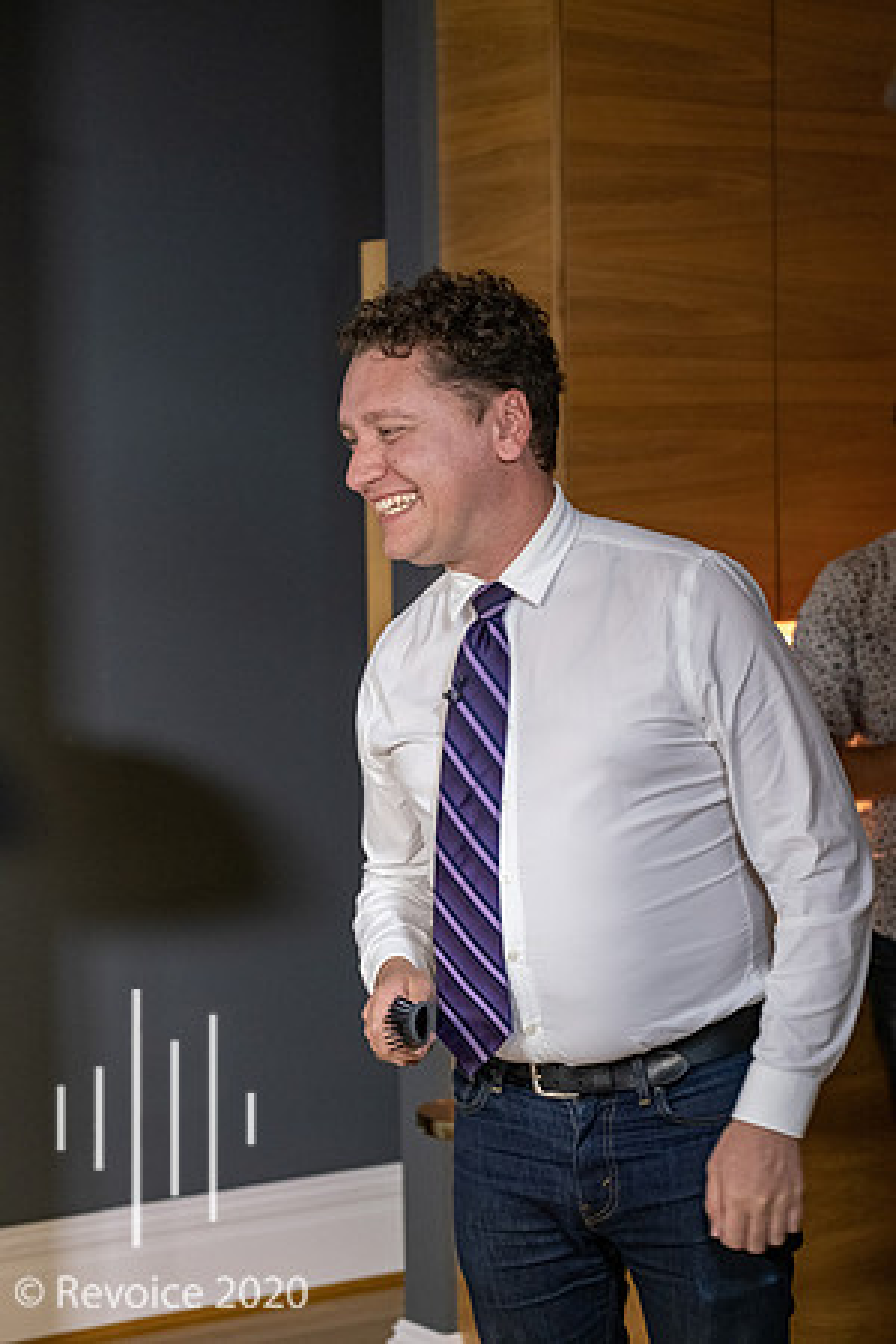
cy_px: 672
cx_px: 448
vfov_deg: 27.0
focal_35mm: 75
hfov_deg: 18.2
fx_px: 2800
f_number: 2.8
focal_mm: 50
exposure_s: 1/75
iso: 2500
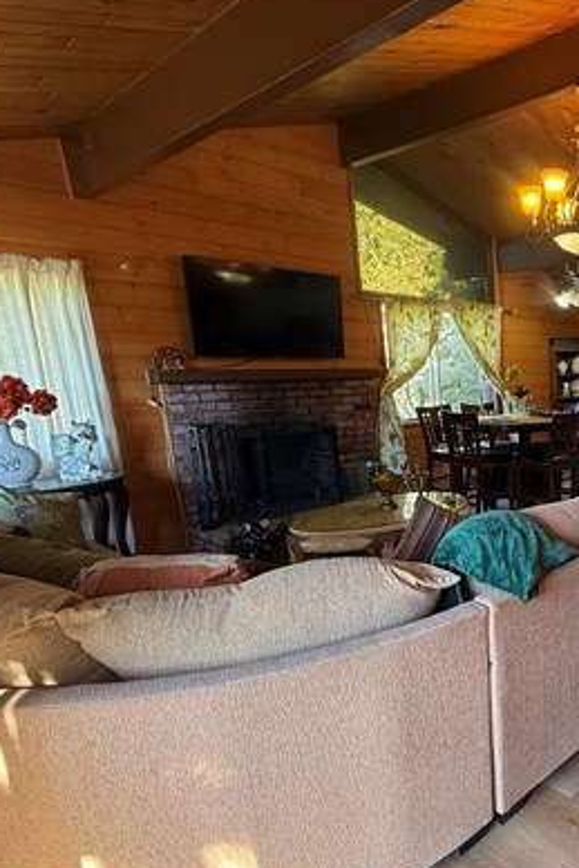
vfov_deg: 73.2
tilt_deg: -12.9
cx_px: 579
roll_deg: +0.1
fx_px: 578
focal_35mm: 24
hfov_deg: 45.0
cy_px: 503
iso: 320
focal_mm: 2.22
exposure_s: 1/60
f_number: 2.2
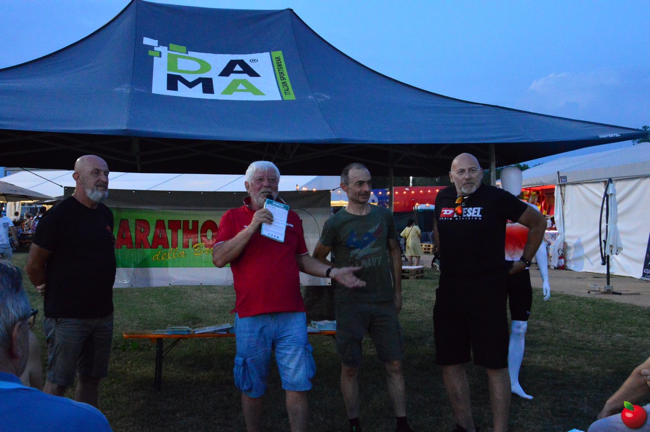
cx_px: 325
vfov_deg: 29.8
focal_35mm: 45
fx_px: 812
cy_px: 216
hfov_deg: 43.6
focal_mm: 30
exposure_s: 1/40
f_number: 11
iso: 6400
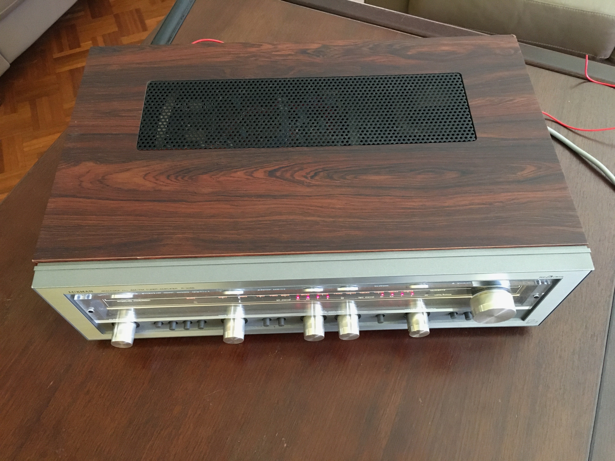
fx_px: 515
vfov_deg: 48.2
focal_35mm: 29
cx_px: 308
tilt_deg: -58.8
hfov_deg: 61.7
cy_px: 230
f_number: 2.2
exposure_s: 1/17
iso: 320
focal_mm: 4.15
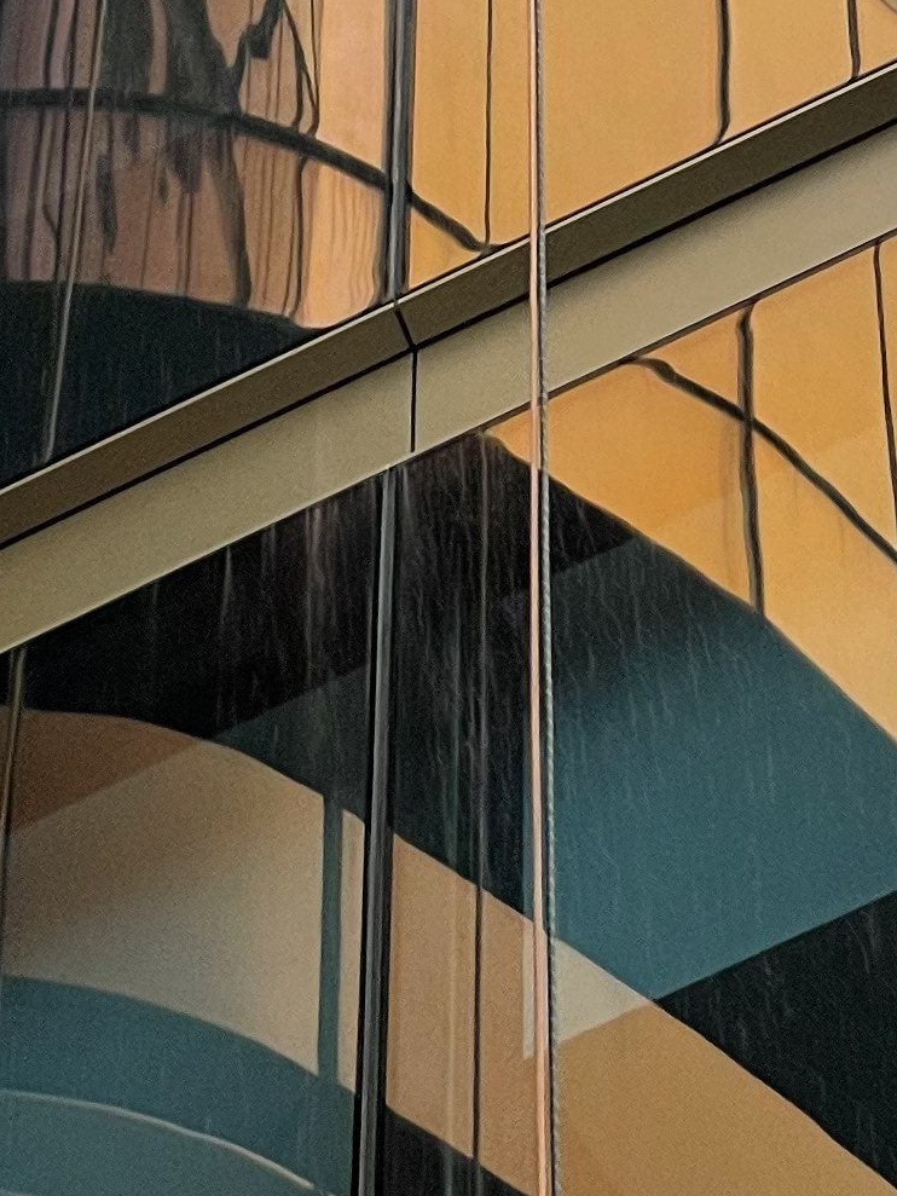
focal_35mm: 212
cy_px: -1059
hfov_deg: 7.0
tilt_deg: +69.0
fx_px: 7323
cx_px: 241
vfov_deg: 8.9
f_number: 2
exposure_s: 1/318
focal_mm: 6
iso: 25
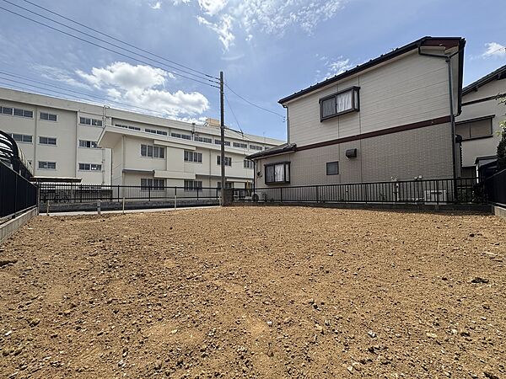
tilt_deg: +1.3
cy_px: 190
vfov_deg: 85.7
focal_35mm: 14
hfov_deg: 102.1
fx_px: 205
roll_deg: +0.9
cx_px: 253
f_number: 2.2
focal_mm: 2.22
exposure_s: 1/1672
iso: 64
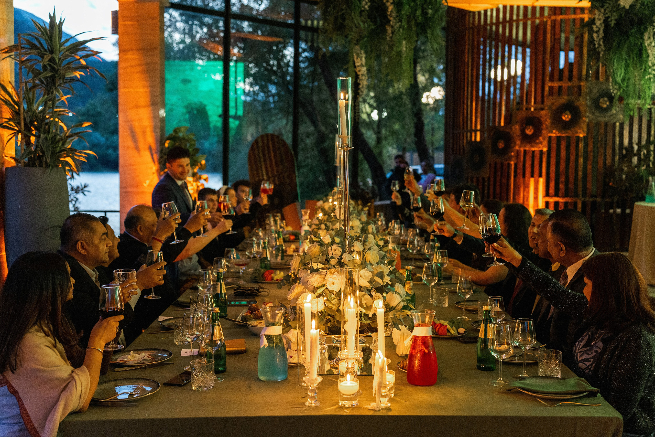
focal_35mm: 41
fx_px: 746
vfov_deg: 32.6
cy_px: 218
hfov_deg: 47.4
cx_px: 328
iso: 3200
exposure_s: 1/100
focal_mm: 41
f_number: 3.2
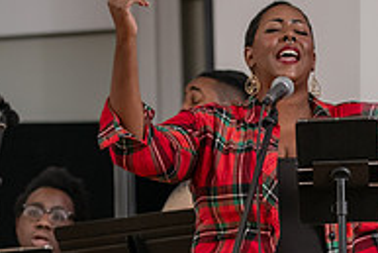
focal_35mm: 271
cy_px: 189
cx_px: 302
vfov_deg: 5.1
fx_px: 2848
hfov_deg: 7.6
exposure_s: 1/60
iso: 1600
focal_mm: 90
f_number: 3.2
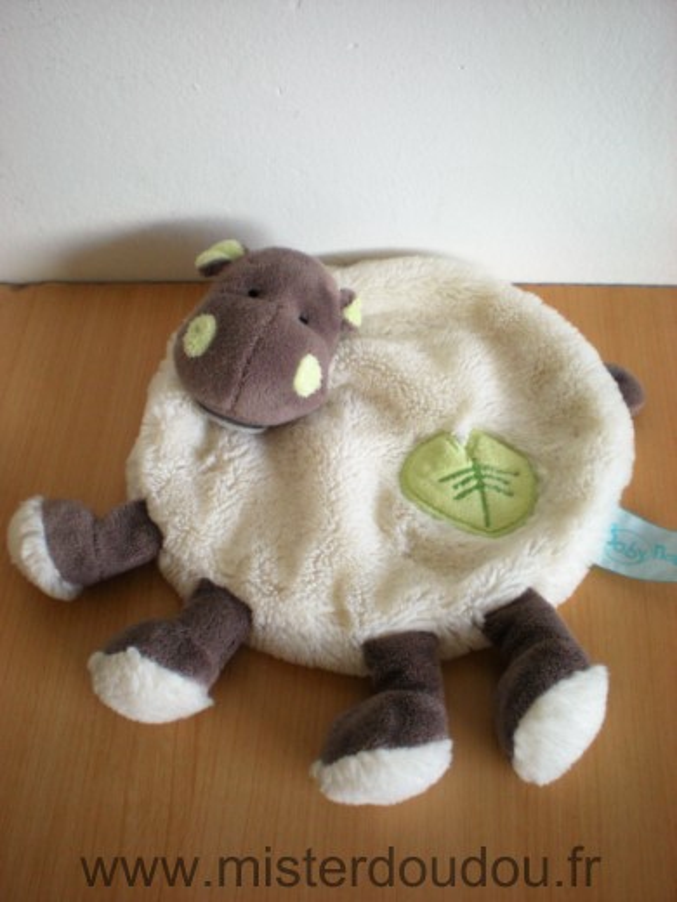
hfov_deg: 37.7
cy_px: 451
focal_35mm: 38
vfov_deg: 49.0
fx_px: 991
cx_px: 338
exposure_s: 1/31.3
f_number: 3.1
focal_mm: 6.3
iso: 200
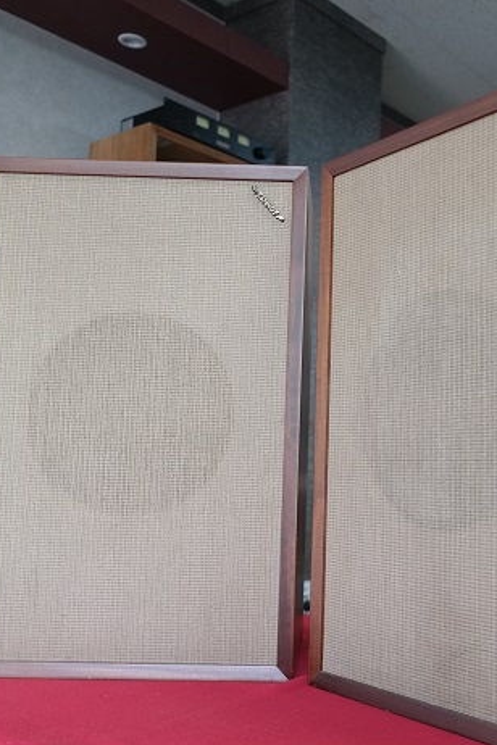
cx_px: 379
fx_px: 808
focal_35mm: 39
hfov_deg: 33.5
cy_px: 390
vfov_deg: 49.5
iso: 200
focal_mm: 16
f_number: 2.4
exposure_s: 1/50
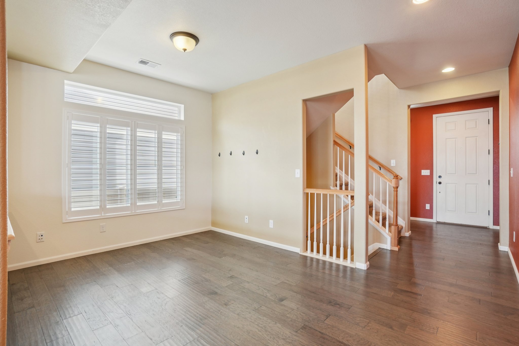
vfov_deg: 72.0
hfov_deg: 95.0
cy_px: 173
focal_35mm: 16
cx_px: 260
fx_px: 238
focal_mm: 11
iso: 400
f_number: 8
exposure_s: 1/25
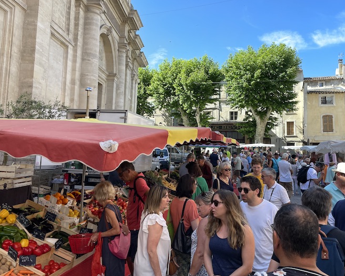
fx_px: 317
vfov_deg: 47.0
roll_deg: +0.2
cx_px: 181
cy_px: 119
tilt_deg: +10.1
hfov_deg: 57.2
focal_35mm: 31
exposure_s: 1/888
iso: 32
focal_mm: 4.2
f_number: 1.6
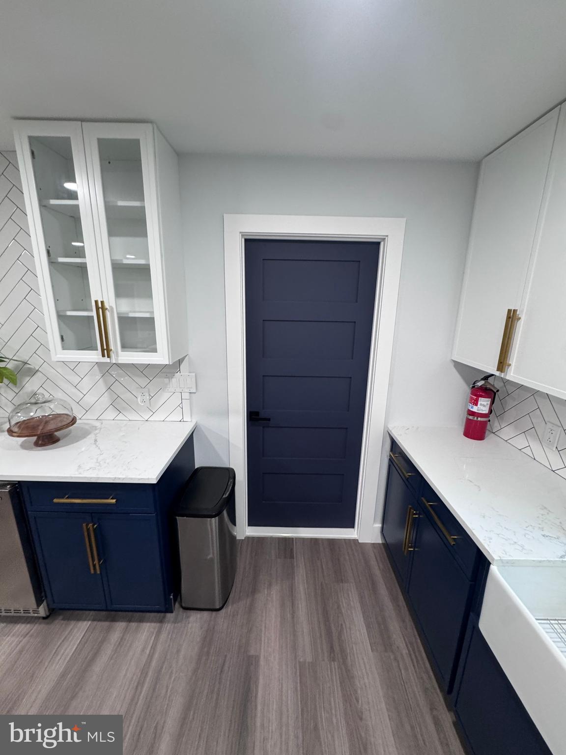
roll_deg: +1.1
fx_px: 305
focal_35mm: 14
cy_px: 378
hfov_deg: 85.7
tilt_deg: -15.8
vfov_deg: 102.1
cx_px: 283
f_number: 2.2
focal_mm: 2.22
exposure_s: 1/60
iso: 200
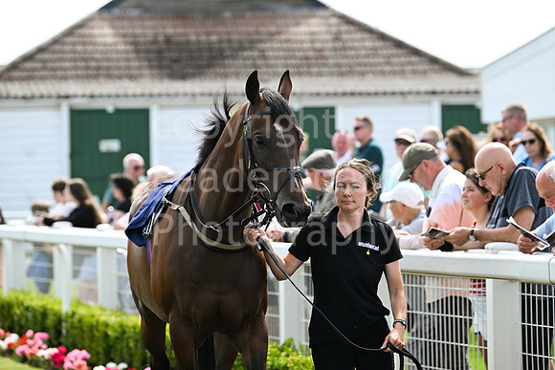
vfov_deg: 8.1
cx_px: 278
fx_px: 2621
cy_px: 185
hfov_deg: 12.1
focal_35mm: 170
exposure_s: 1/1600
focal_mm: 170
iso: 400
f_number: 4.5
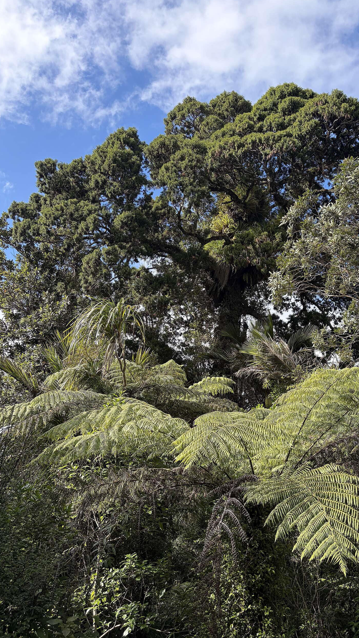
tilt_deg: +23.2
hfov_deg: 39.7
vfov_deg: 66.1
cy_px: 323
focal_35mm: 29
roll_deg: -2.9
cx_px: 242
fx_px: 491
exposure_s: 1/1196
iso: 50
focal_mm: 5.96
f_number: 1.6
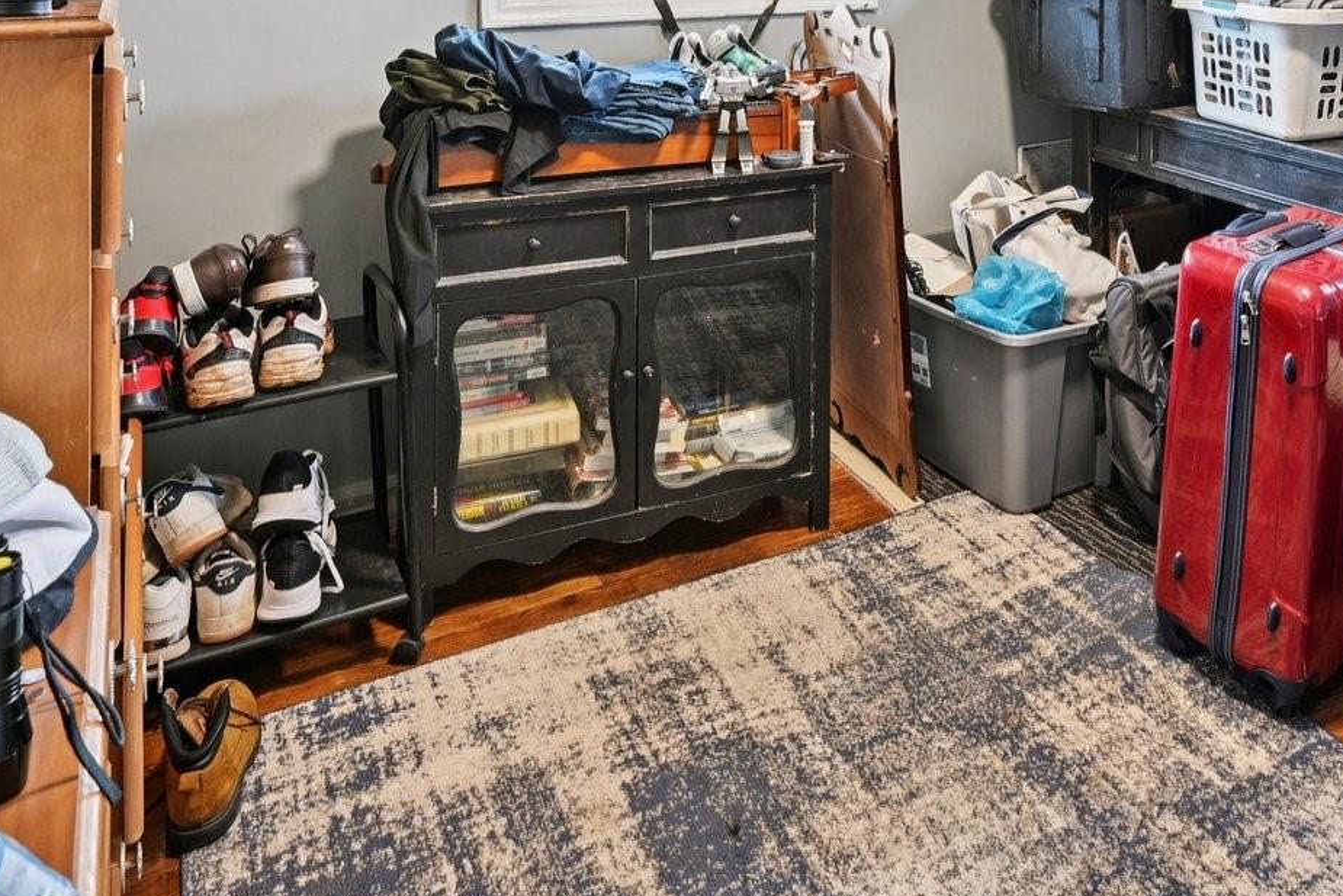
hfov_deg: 59.1
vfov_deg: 36.5
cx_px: 877
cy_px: -68
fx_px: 1157
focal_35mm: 31
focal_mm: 14
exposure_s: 1/15
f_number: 8
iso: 400
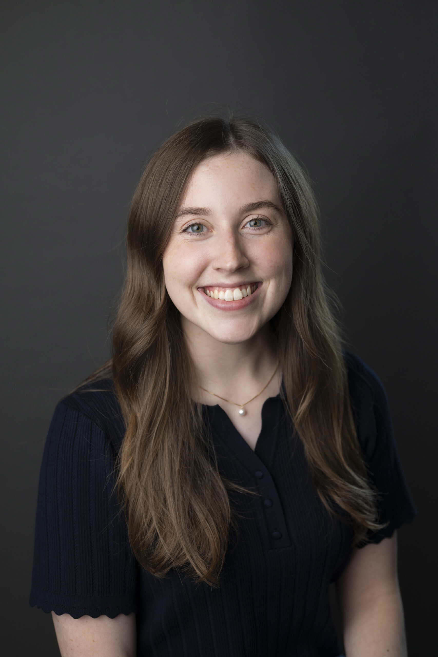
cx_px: 219
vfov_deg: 39.6
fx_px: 912
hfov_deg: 27.0
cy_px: 328
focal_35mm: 50
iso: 250
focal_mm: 50
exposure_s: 1/160
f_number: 3.5
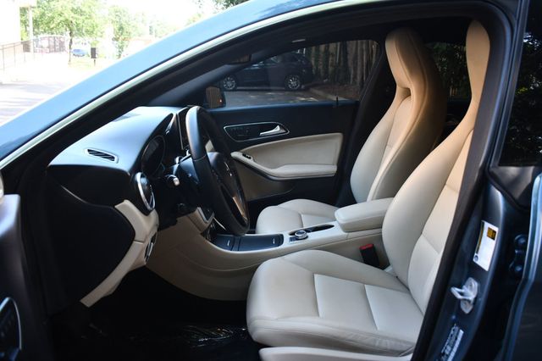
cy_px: 180
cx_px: 271
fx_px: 466
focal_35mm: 31
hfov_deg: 60.3
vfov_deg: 42.3
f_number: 3.8
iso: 640
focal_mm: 21
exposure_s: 1/250
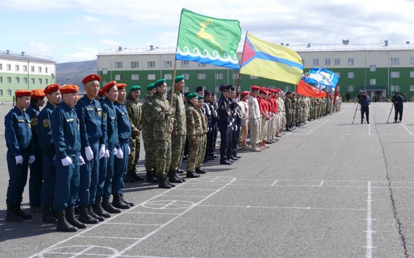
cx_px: 205
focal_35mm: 65
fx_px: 733
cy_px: 123
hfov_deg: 31.5
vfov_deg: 20.0
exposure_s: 1/1300
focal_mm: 22.94
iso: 125
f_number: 3.6
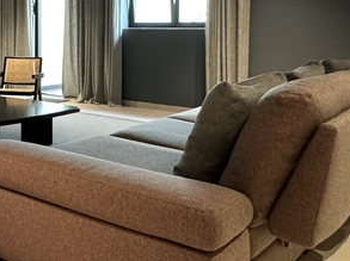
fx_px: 495
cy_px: 46
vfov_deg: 28.9
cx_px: -24
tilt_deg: -1.8
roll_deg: -1.1
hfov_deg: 34.3
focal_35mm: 49
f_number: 2.2
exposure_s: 1/50
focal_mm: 2.22
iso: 500
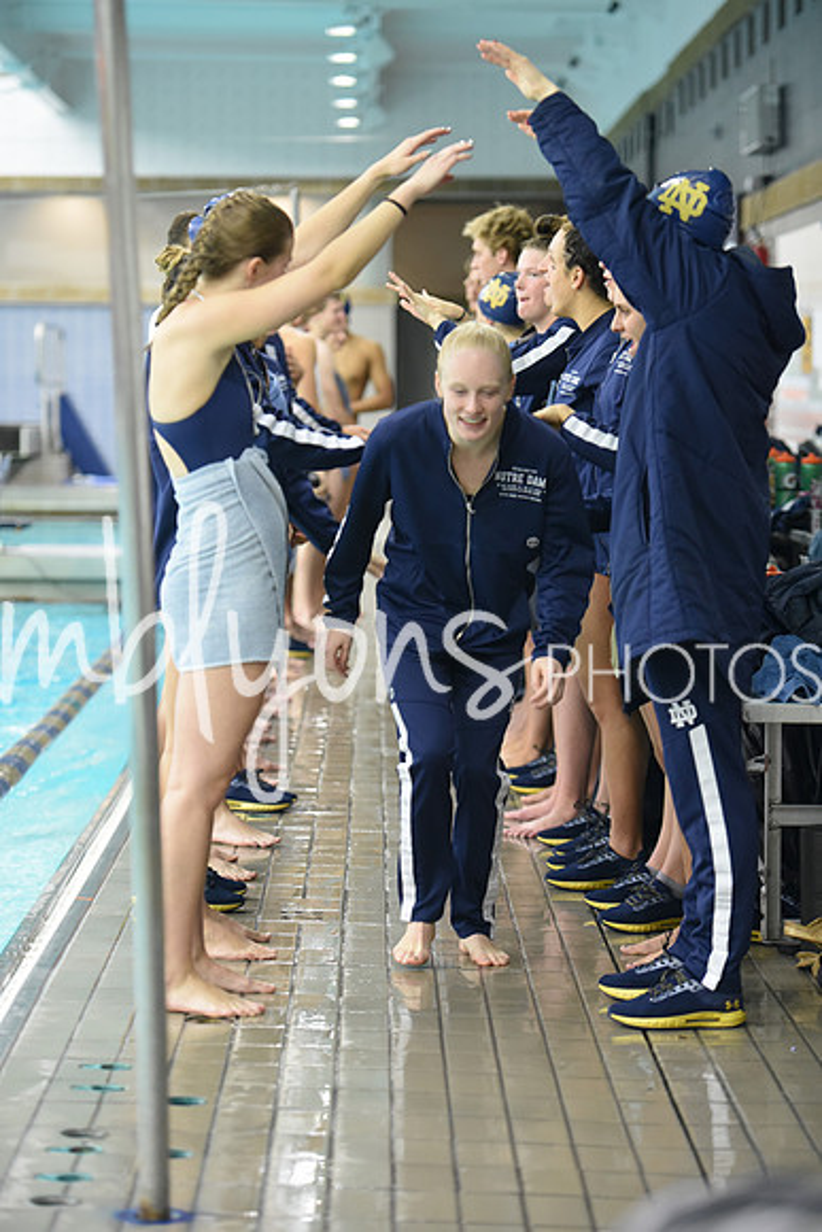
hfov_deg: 13.0
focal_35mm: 105
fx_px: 3594
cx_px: 411
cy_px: 616
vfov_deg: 19.5
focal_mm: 105
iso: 3200
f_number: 2.8
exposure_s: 1/320
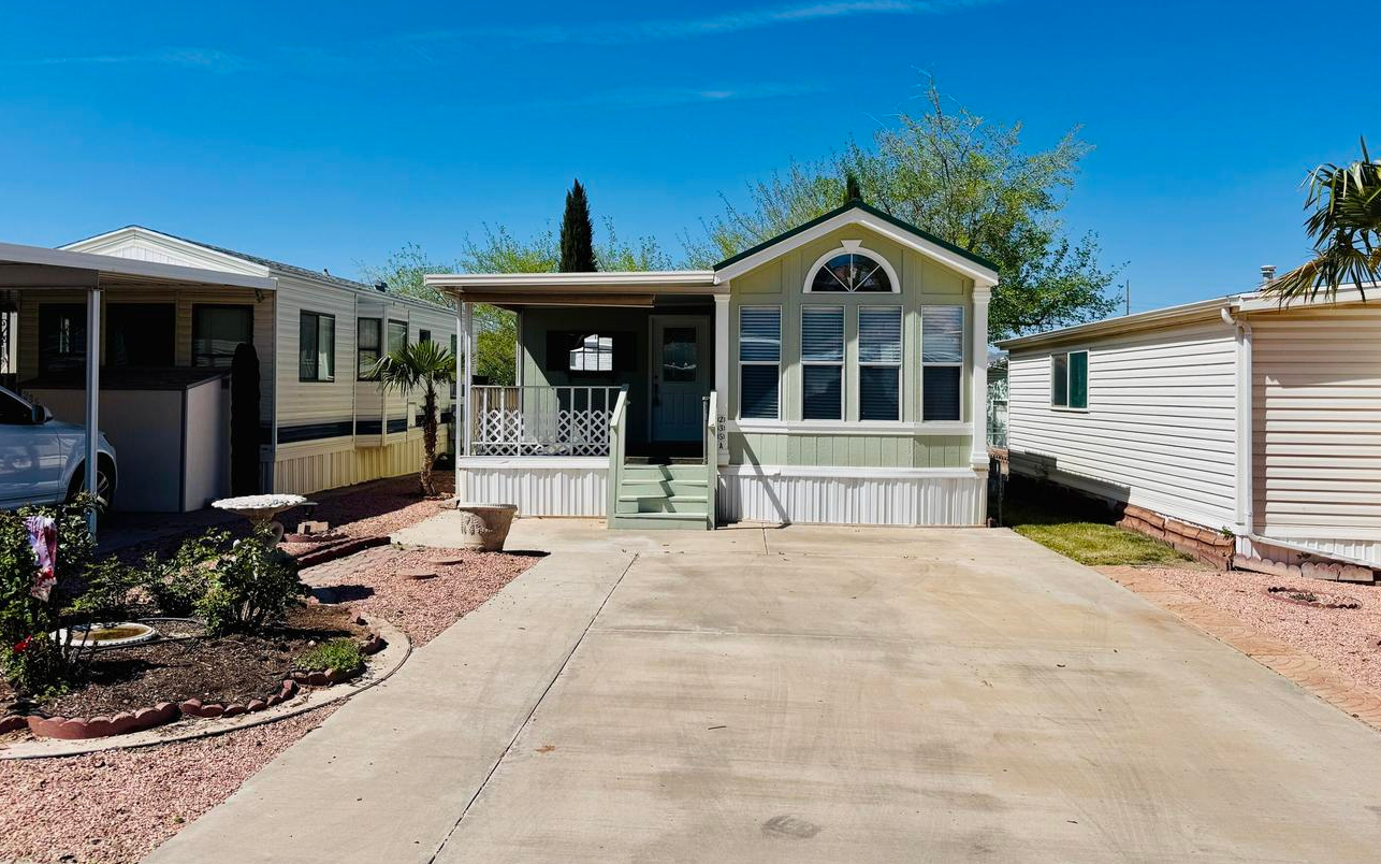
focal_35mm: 27
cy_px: 369
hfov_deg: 68.4
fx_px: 1016
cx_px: 713
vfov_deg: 45.9
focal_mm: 6.76
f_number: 1.78
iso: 80
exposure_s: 1/9009
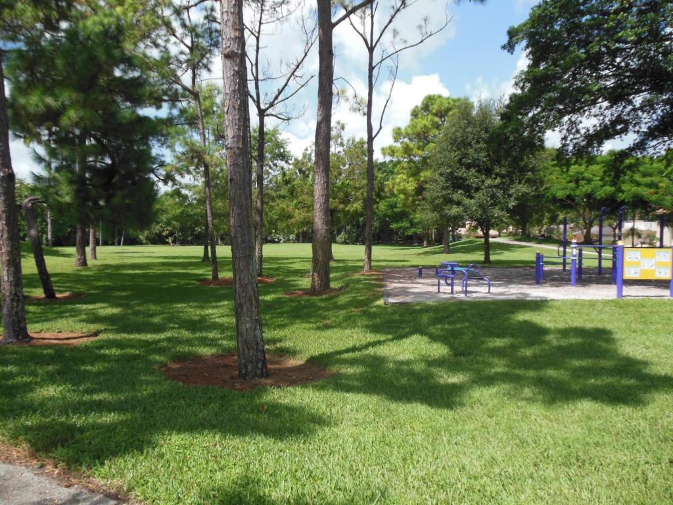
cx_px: 336
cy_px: 252
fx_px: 486
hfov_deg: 69.4
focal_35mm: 25
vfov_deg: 54.9
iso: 125
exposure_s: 1/800
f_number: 3.2
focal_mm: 4.5
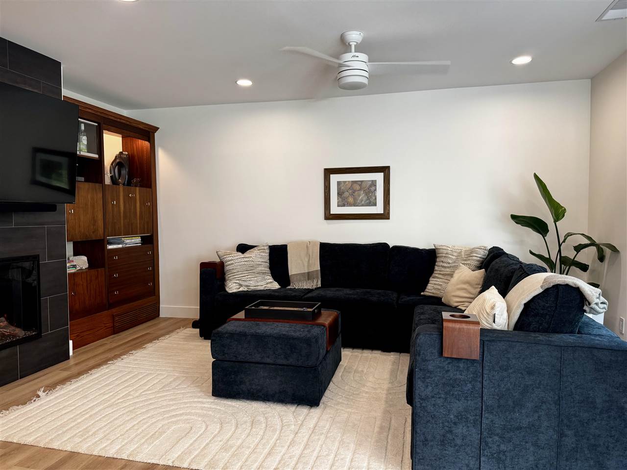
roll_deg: +0.1
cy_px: 235
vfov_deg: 56.8
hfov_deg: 71.6
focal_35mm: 24
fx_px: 435
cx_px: 314
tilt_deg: -2.6
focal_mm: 6.76
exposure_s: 1/120
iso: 160
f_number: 1.78
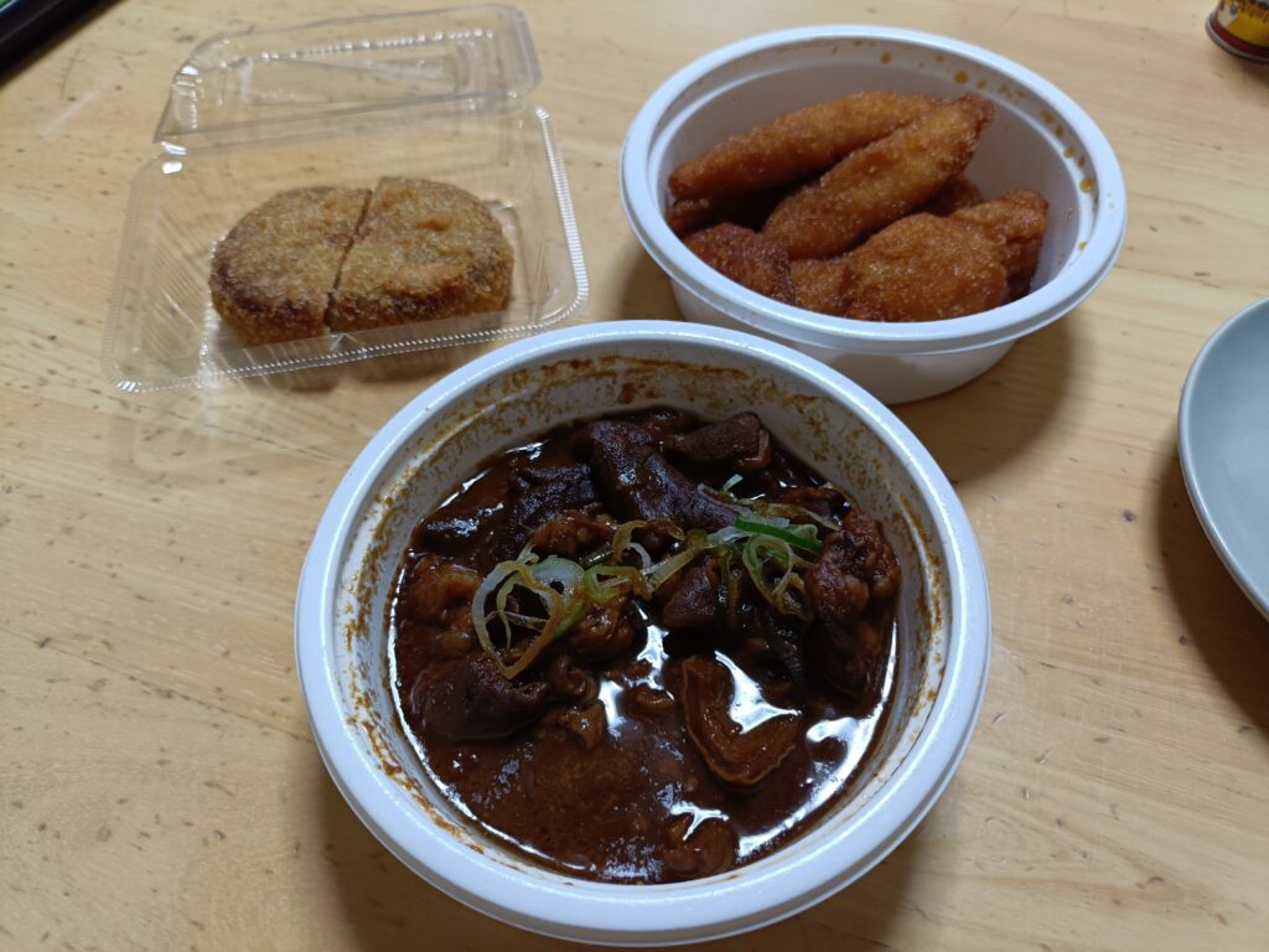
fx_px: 916
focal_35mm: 25
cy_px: 476
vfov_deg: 54.9
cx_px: 634
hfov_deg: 69.4
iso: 200
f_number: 1.7
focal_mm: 4.7
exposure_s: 1/60
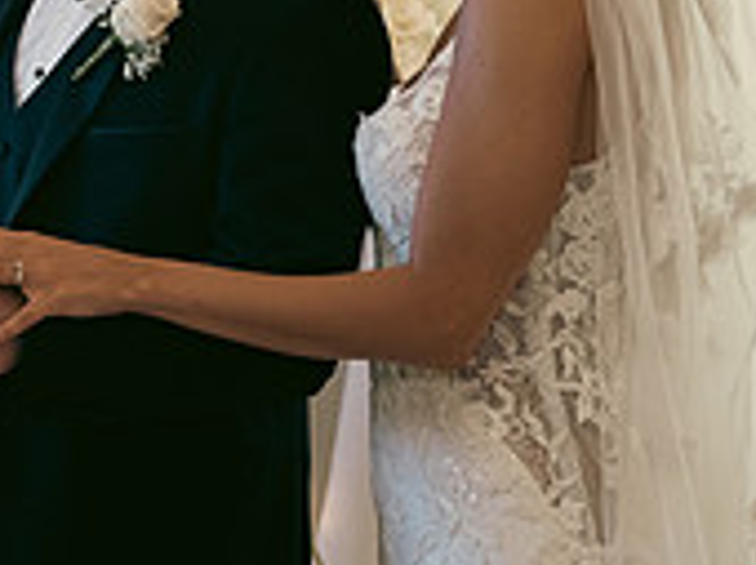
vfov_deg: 12.8
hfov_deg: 15.7
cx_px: -396
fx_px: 2508
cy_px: 78
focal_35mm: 115
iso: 640
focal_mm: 35
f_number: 3.5
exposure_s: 1/160
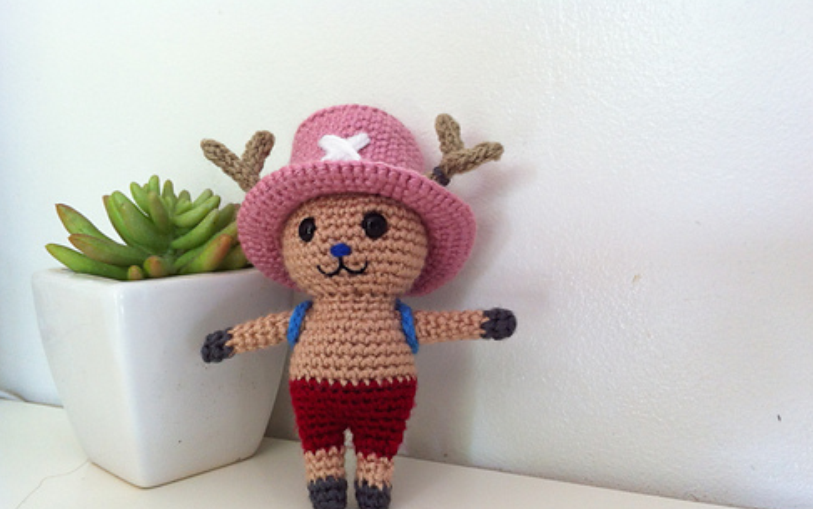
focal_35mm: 38
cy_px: 306
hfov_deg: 51.5
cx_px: 411
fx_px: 842
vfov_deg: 33.5
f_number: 2.8
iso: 100
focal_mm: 3.85
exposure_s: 1/15
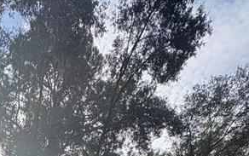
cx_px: 31
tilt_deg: -5.5
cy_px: 326
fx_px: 265
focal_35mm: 39
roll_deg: -0.2
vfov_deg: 18.2
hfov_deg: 46.1
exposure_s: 1/582
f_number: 2.2
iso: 64
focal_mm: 2.22
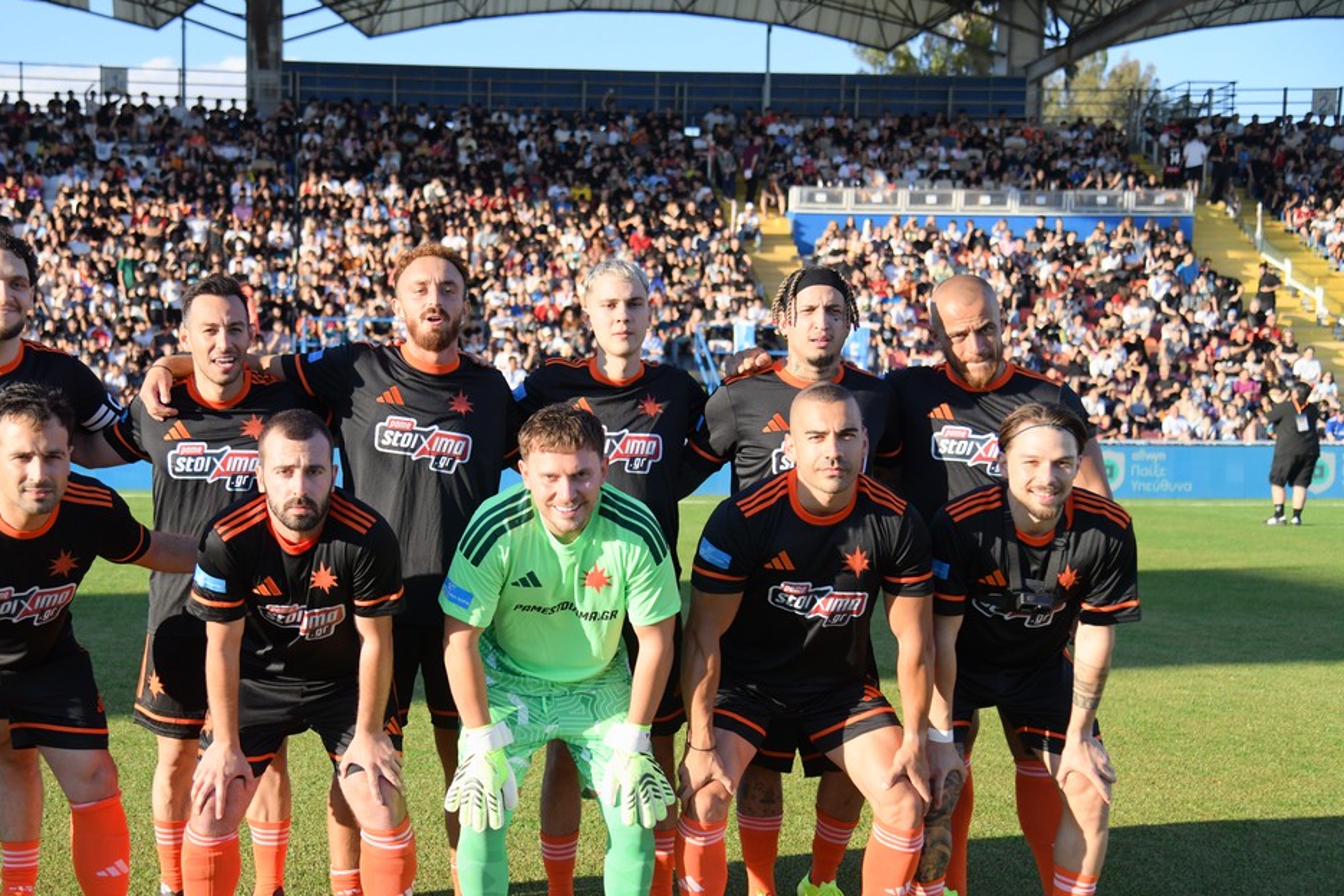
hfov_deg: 33.7
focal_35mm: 59
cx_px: 491
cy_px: 541
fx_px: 2202
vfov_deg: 23.0
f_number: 4
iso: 1250
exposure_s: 1/5000
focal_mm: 46
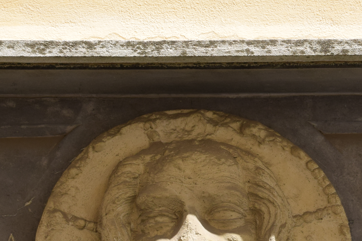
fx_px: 2473
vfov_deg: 5.6
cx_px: 220
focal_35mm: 246
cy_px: 229
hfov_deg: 8.4
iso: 200
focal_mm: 60
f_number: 9
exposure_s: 1/320
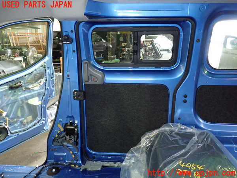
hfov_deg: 63.4
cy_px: 89
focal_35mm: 28
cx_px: 118
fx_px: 192
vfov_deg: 49.7
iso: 500
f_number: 2.2
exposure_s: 1/30
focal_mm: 5.05
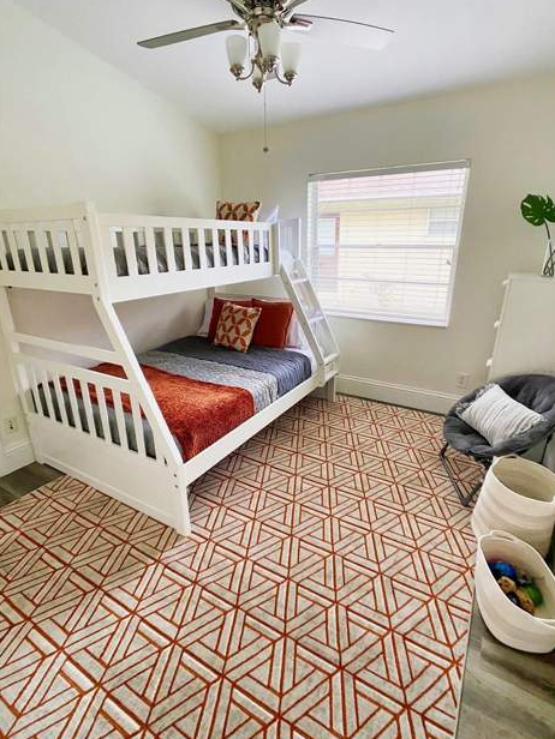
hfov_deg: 51.4
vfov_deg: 65.3
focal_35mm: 27
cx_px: 282
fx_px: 577
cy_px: 371
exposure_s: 1/60
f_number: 1.8
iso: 500
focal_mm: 4.25
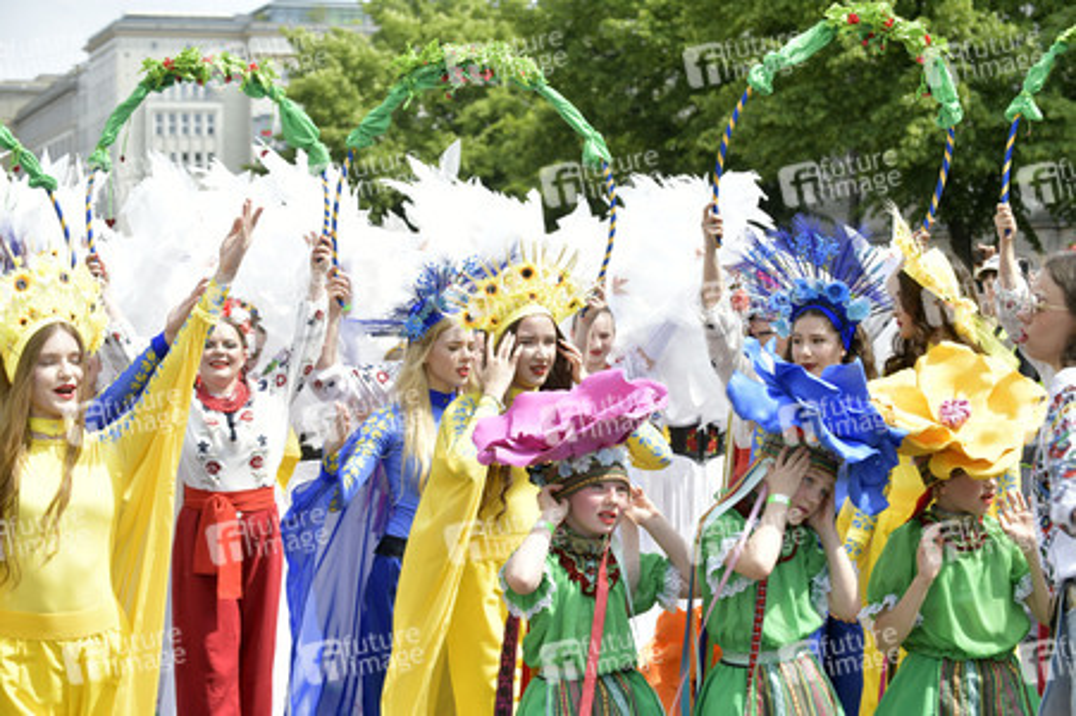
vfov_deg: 15.9
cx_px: 538
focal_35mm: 86
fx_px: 2568
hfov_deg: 23.7
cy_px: 358
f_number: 6.3
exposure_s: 1/250
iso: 160
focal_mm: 86
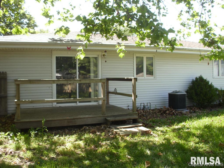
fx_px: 246
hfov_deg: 49.0
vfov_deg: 37.7
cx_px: 112
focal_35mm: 38
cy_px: 84
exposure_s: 1/107
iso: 50
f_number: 2.9
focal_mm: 6.3
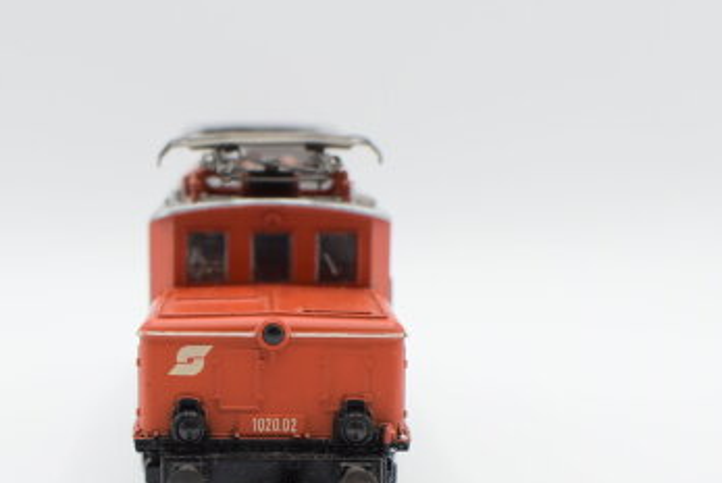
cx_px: 256
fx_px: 1824
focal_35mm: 91
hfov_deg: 22.3
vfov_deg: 15.0
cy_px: 390
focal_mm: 35
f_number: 8
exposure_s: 1/200
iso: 400
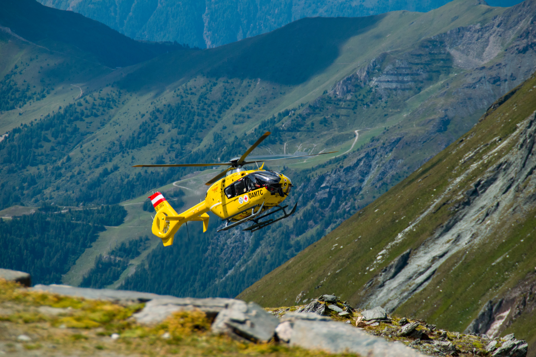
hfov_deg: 9.1
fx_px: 3350
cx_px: 268
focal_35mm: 225
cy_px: 178
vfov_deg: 6.1
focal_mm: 150
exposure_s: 1/2000
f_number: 6.3
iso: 400
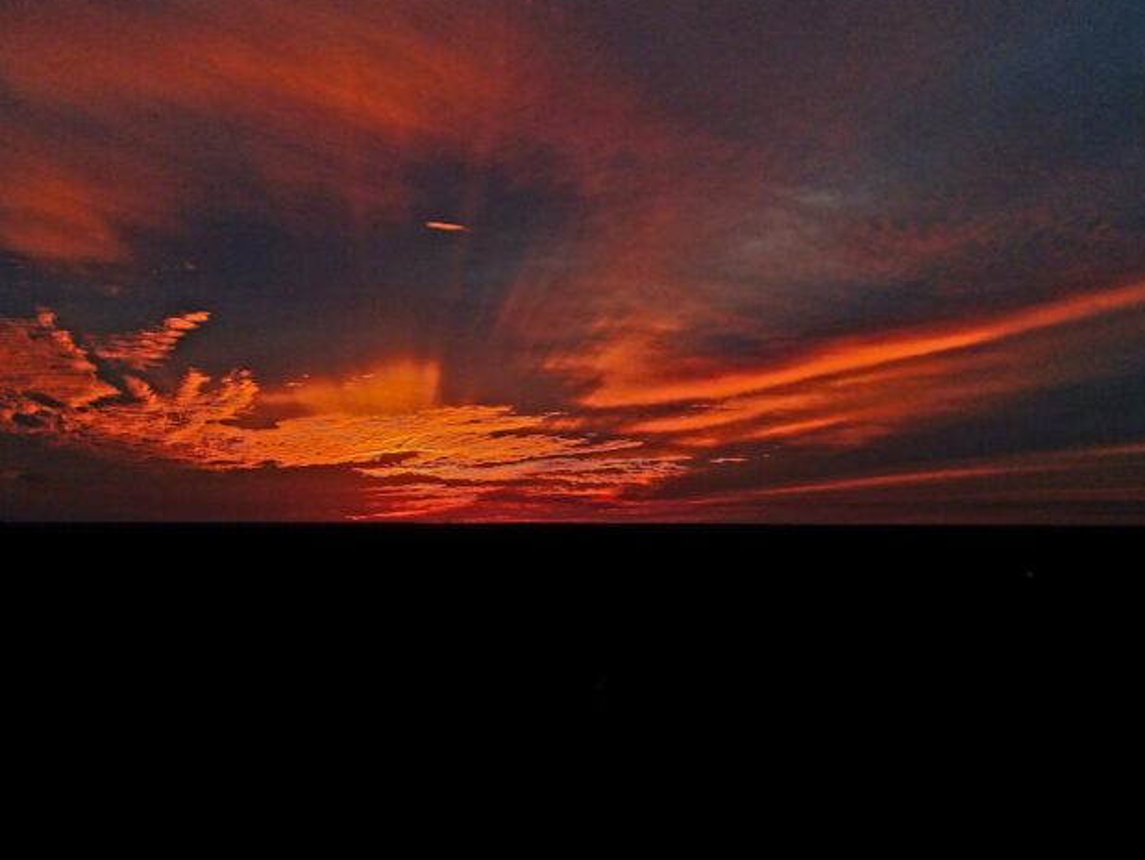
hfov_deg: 58.3
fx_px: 1026
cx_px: 533
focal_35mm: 31
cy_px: 527
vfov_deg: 45.2
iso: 100
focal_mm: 4.5
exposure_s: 1/100
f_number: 2.8
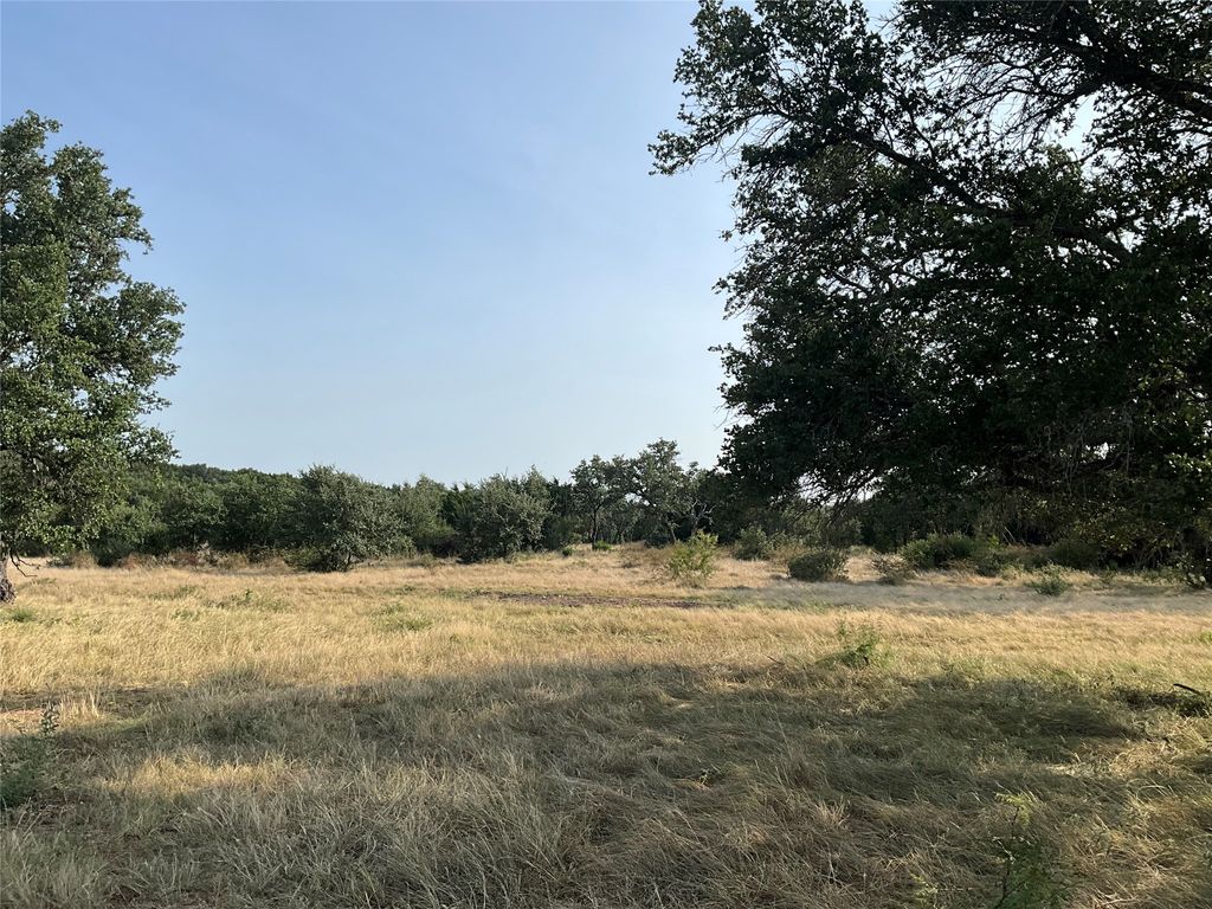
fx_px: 1015
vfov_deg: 48.2
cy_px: 454
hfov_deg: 61.7
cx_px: 606
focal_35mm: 29
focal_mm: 3
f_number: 1.8
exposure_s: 1/2227
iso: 25
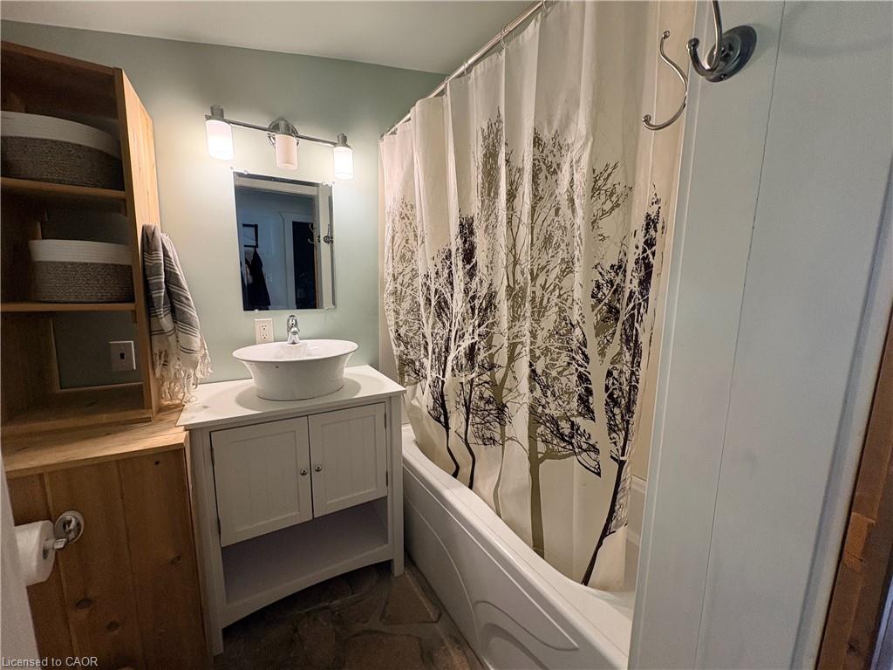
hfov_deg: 102.1
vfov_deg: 85.7
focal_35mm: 14
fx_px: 361
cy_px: 335
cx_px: 446
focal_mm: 2.22
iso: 320
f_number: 2.2
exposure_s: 1/60
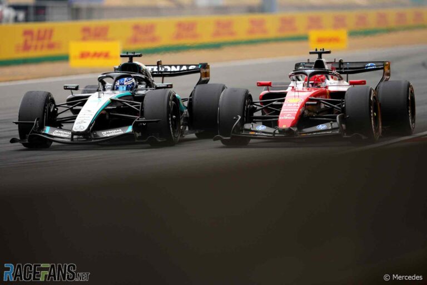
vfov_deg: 3.4
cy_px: 142
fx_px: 4744
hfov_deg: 5.2
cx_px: 214
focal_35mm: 400
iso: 400
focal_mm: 400
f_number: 2.8
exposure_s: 1/1250
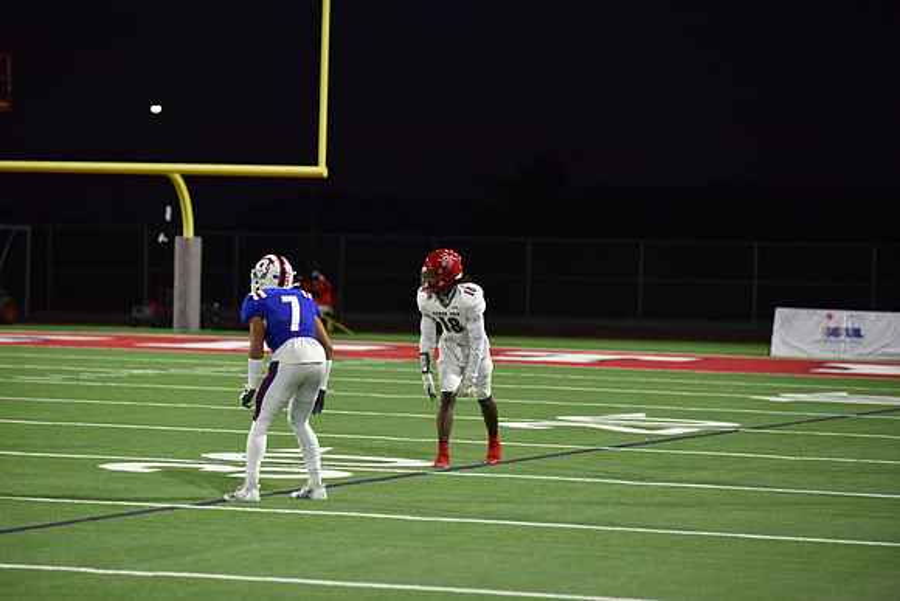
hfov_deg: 13.2
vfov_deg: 8.9
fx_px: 3876
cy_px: 300
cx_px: 450
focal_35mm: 155
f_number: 2.8
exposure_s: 1/500
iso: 2500
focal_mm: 155
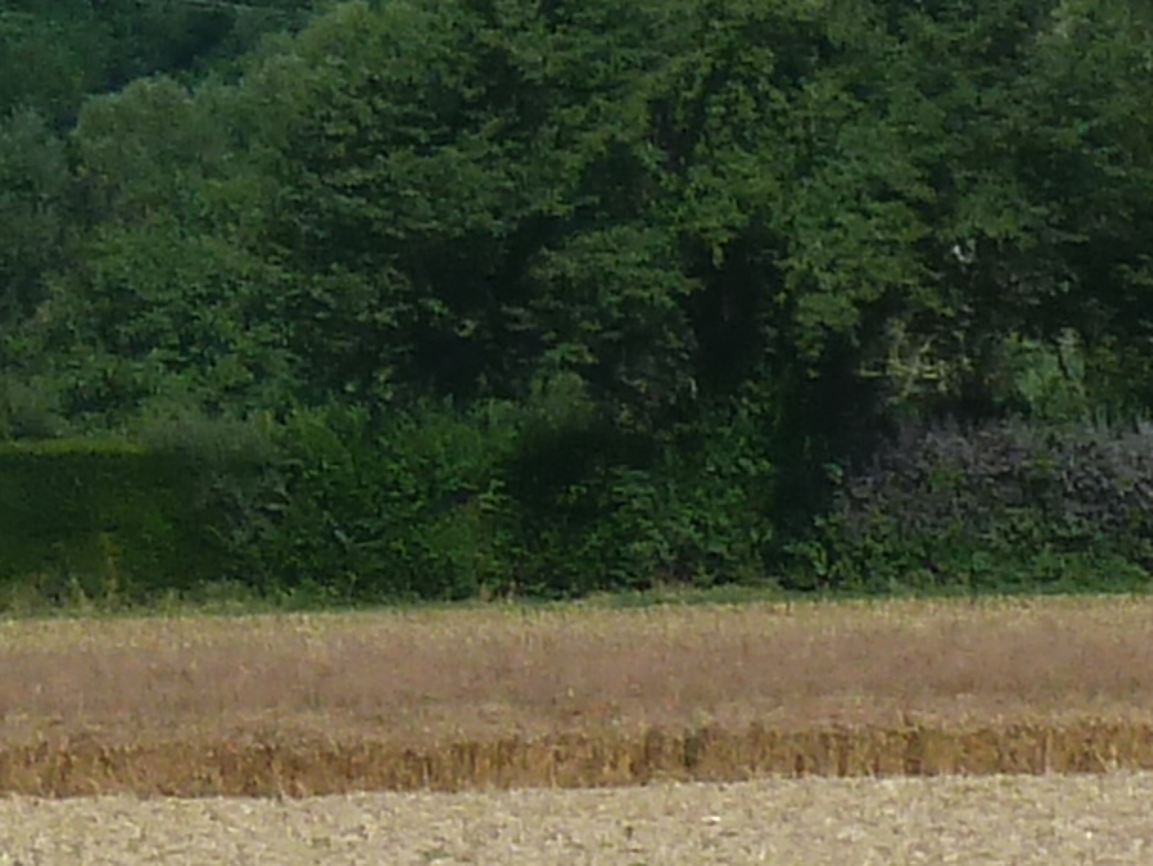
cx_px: -633
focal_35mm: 590
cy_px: -858
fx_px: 19660
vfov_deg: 2.5
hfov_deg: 3.3
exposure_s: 1/500
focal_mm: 14.7
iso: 80
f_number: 5.6
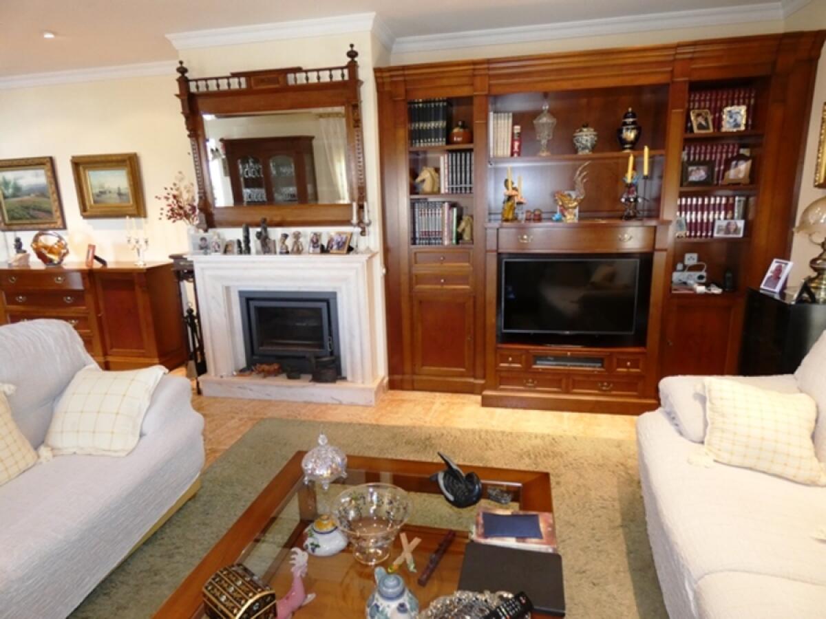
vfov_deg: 66.0
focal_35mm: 20
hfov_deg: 81.7
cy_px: 310
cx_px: 413
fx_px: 477
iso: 400
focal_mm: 3.6
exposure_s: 1/60
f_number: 2.8
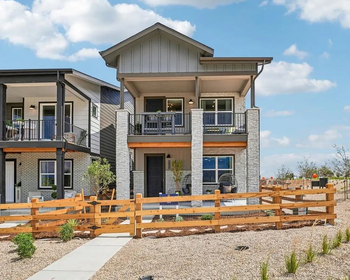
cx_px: 190
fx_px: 218
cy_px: 138
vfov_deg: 65.6
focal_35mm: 21
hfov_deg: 77.4
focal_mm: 12
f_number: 8
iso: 100
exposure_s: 1/500
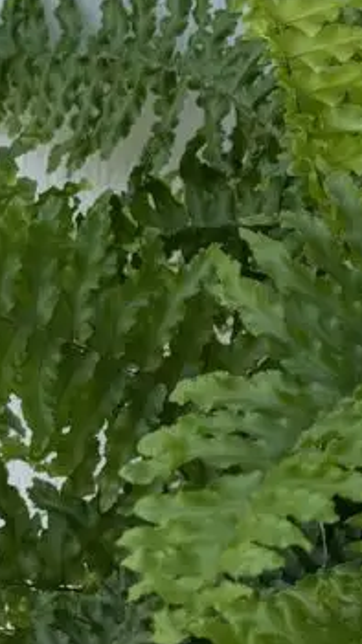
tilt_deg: -12.6
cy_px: 345
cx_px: 434
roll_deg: -3.2
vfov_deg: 13.9
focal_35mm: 155
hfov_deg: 7.7
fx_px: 2649
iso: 50
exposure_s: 1/1248
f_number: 1.6
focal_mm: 5.96
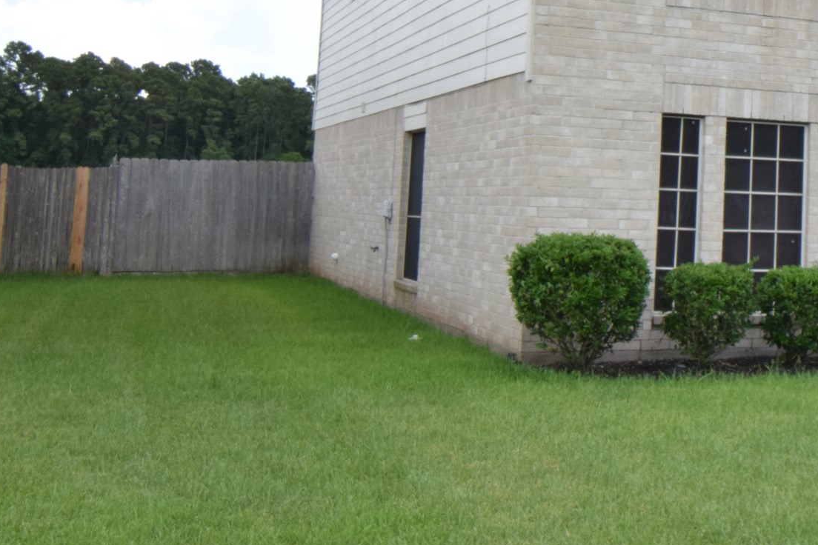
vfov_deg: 22.5
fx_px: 1341
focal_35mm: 59
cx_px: 771
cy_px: 60
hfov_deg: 31.9
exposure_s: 1/60
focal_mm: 20
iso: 800
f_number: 29
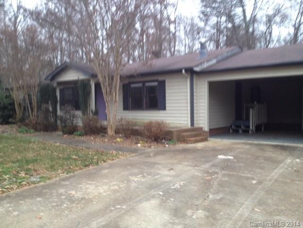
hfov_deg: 52.6
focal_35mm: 35
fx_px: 306
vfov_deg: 40.7
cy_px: 114
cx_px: 152
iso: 64
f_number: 2.4
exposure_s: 1/20
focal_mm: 4.28
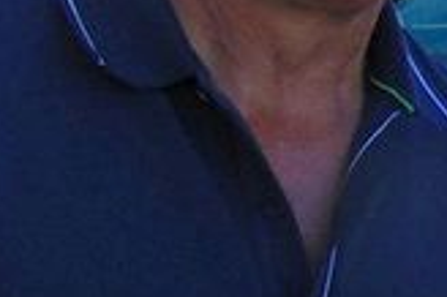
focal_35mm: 190
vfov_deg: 7.2
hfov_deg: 10.3
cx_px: 785
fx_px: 2357
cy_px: 289
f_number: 3
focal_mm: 4.5
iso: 80
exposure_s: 1/250
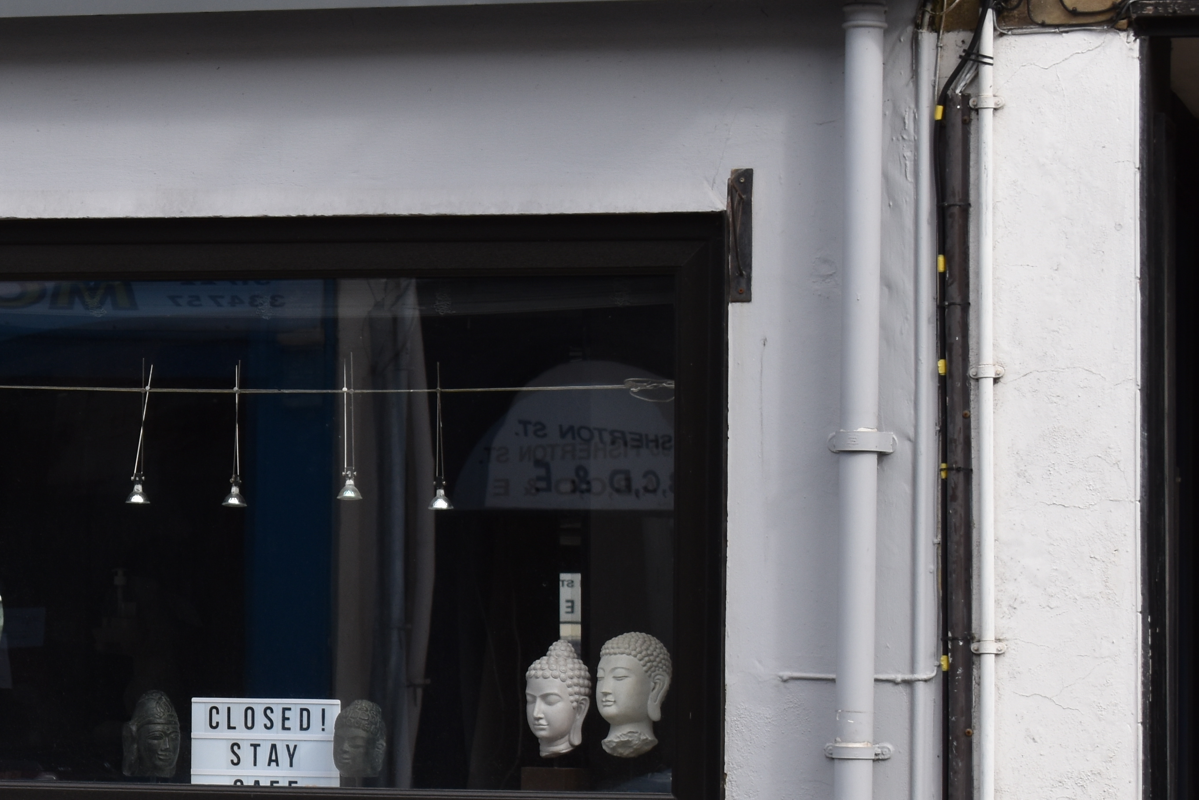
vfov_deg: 8.7
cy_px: 496
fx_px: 5262
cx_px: -112
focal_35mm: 158
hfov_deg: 12.8
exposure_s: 1/250
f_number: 8
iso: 200
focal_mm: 48
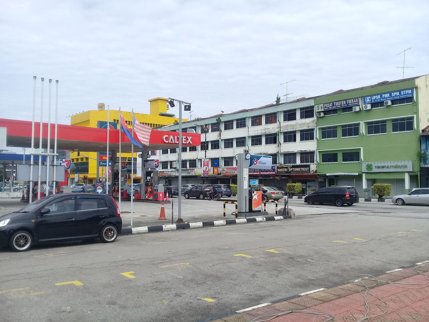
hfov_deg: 58.4
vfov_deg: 45.4
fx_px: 384
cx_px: 214
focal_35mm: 31
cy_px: 161
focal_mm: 3.3
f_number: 2.2
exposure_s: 1/1495
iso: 50
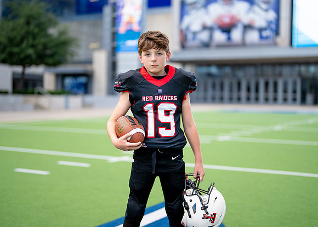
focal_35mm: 57
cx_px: 161
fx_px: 514
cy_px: 104
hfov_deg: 34.4
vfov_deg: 24.9
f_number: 1.2
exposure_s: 1/1600
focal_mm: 50
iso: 100
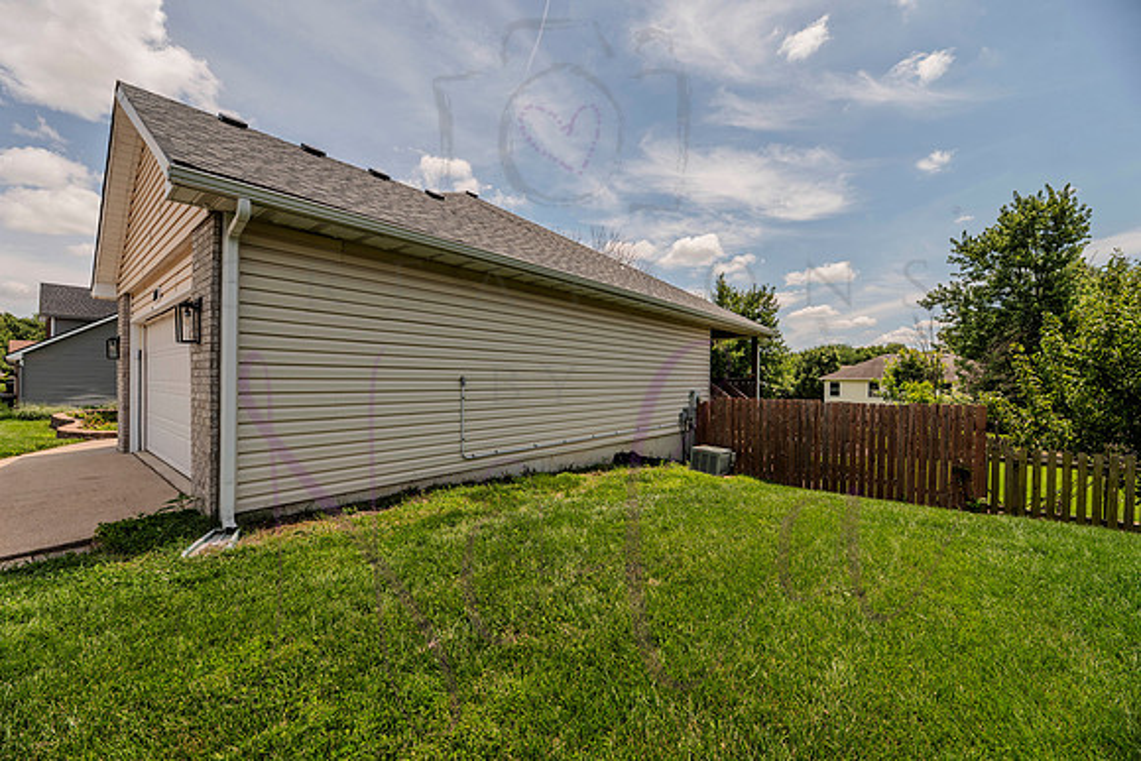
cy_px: 380
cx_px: 570
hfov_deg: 104.2
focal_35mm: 14
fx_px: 444
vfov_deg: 81.2
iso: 400
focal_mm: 14
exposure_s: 1/640
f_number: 9
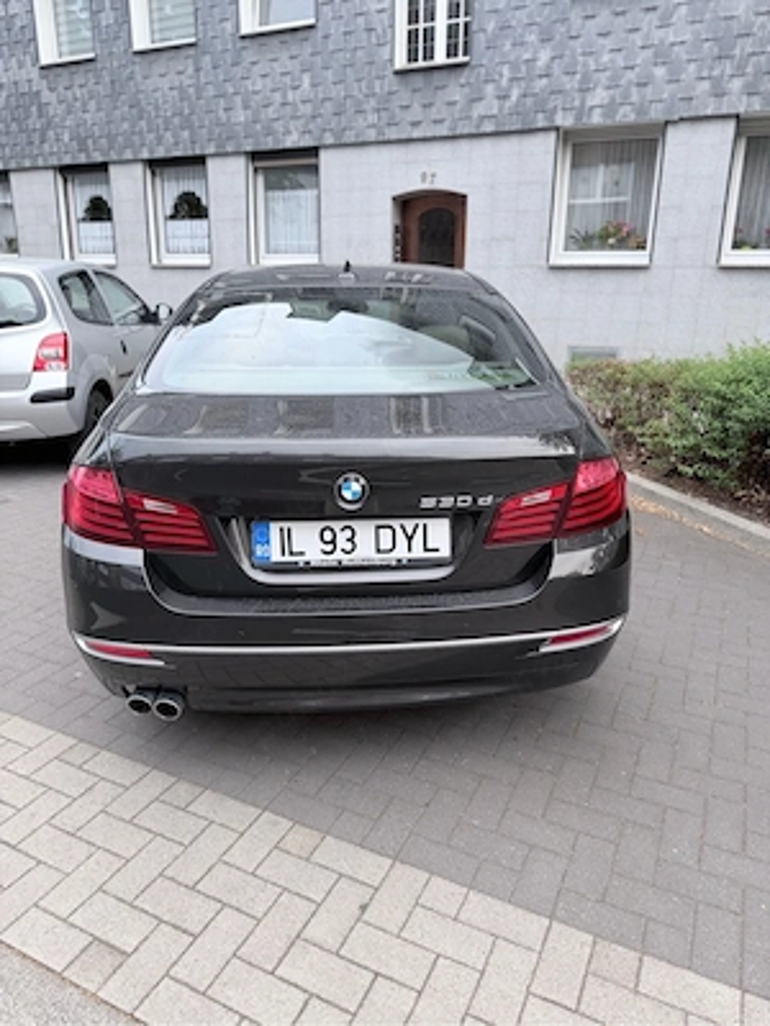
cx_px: 385
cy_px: 513
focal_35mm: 24
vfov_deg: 71.6
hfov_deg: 56.8
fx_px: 712
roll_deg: -1.5
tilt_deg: -18.3
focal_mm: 6.76
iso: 160
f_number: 1.78
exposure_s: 1/121
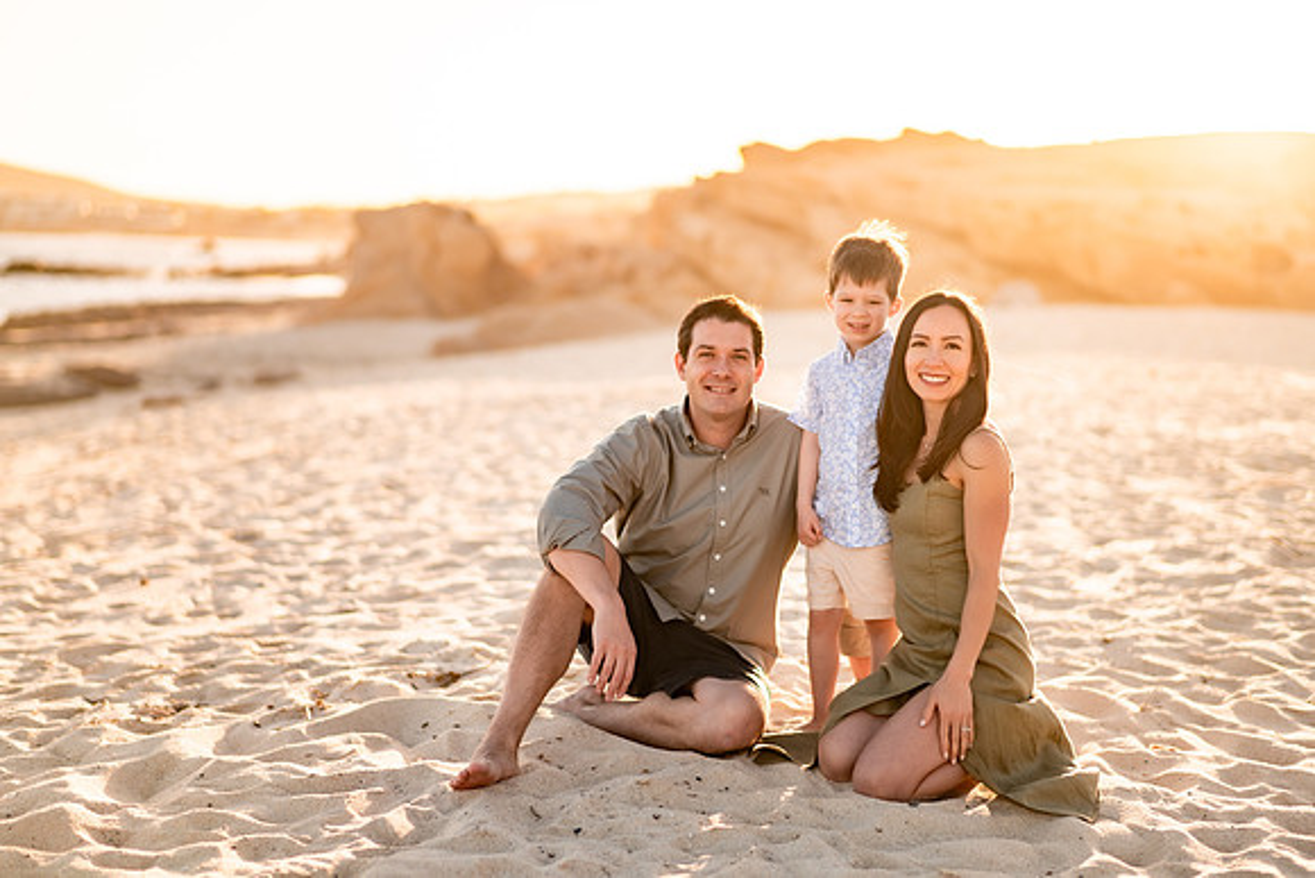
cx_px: 658
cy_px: 439
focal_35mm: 58
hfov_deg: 34.5
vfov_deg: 23.4
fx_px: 2119
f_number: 1.8
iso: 100
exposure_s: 1/3200
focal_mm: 58
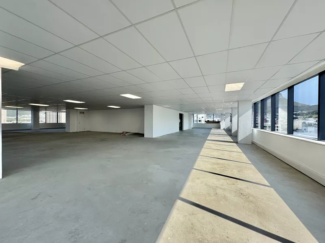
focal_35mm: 14
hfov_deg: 102.1
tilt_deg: -0.5
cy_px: 122
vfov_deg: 85.7
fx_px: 131
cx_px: 162
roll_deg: -0.6
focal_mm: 2.22
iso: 40
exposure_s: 1/308
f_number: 2.2
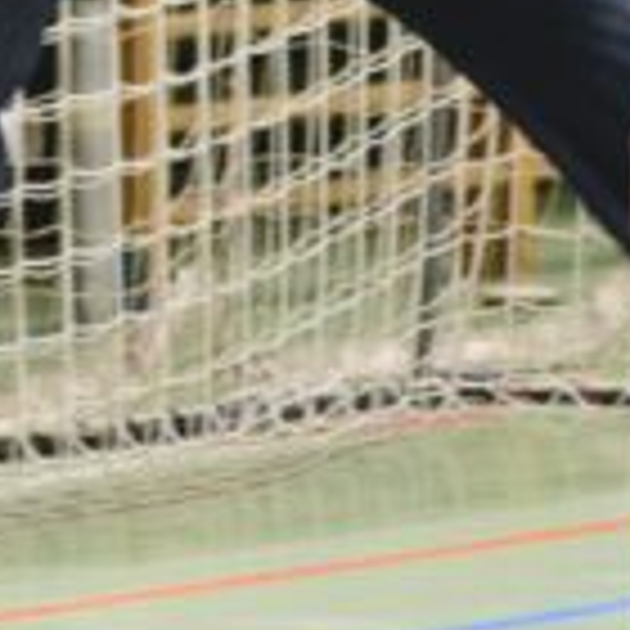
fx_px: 10524
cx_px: -320
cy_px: -50
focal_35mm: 511
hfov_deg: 3.4
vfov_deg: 3.4
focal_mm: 55
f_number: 4
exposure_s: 1/160
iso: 1600
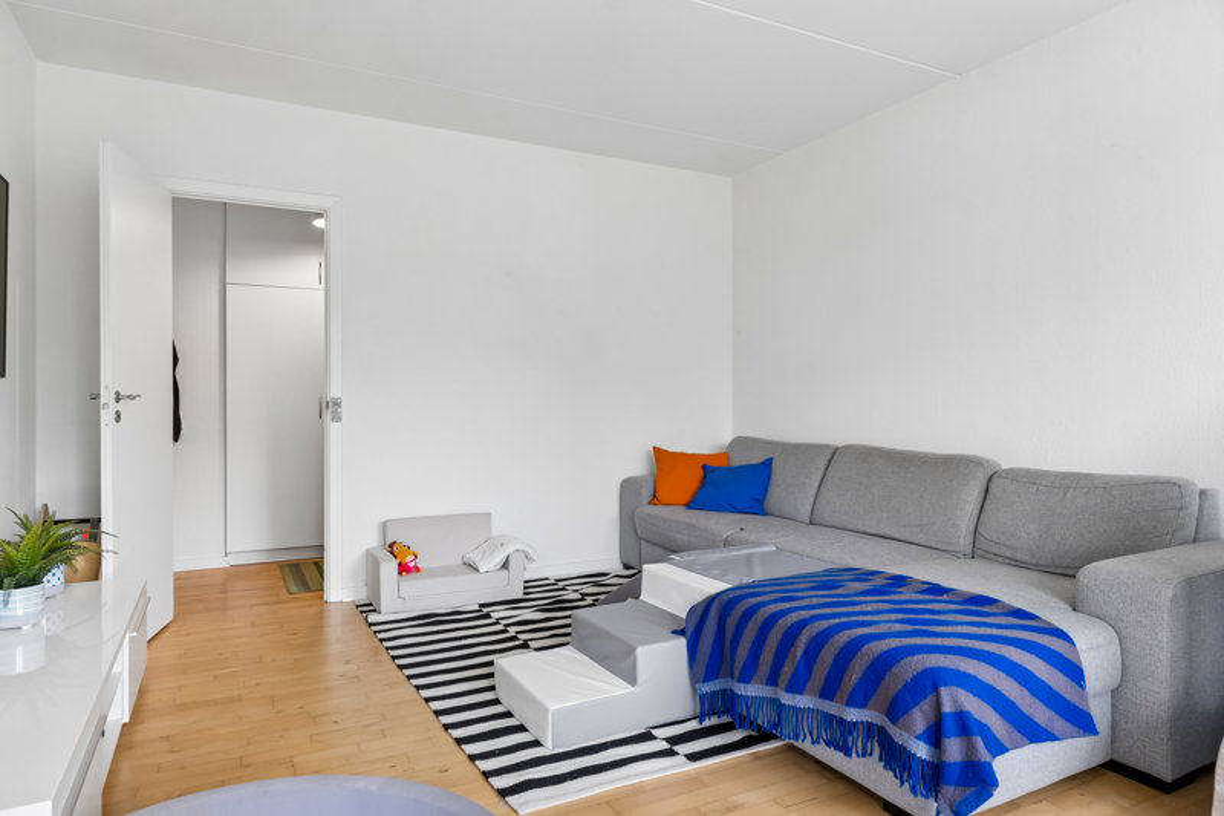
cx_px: 612
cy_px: 408
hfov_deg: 75.5
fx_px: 790
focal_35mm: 23
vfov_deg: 54.6
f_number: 8
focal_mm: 15.5
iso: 200
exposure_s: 1/13
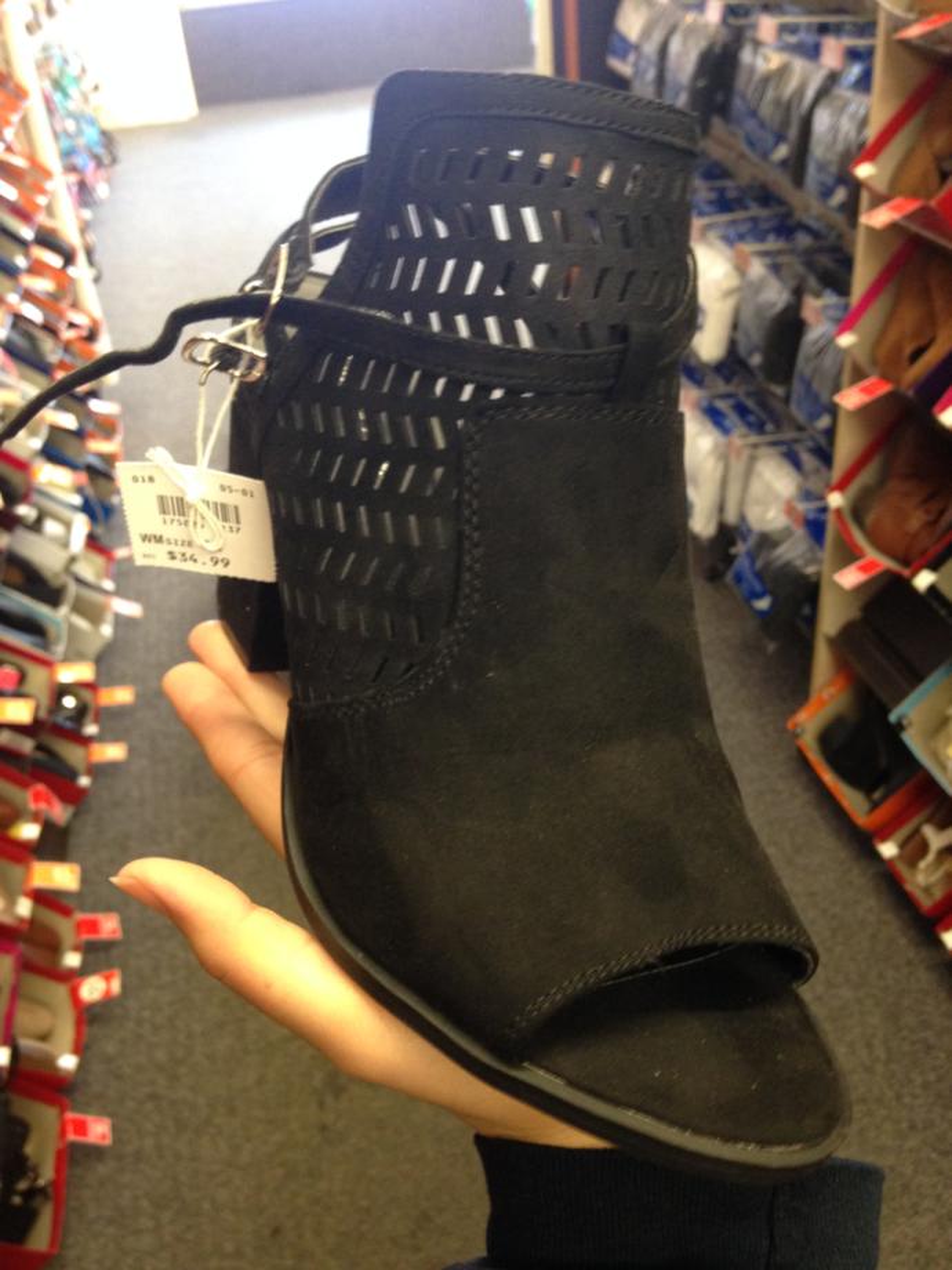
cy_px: 635
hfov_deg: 42.9
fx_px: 1210
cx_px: 476
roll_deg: +4.2
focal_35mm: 33
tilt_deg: -35.0
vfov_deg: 55.4
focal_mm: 4.12
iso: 250
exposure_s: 1/20
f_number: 2.4
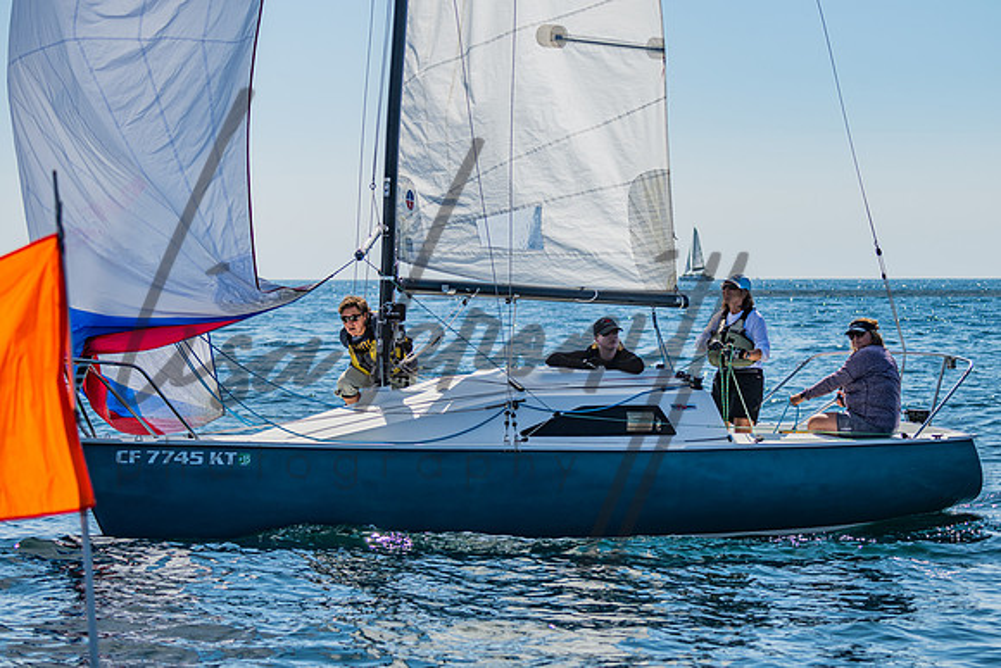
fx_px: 2785
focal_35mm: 100
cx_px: 580
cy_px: 285
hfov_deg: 20.4
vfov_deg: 13.7
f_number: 4.5
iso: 100
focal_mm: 80
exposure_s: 1/1000
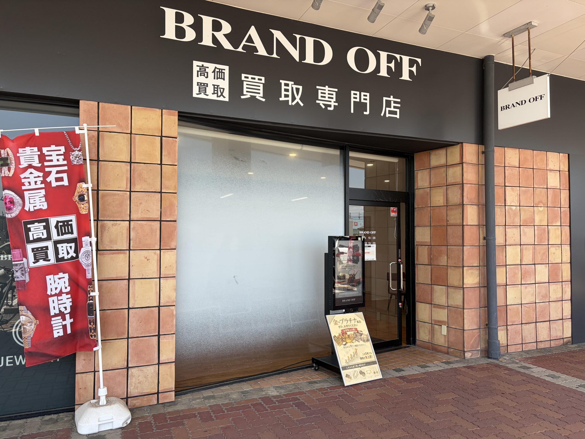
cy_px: 220
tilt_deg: +1.7
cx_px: 292
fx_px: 439
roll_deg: -0.1
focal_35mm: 26
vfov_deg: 53.1
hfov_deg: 67.3
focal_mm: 5.96
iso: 50
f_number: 1.6
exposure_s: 1/527
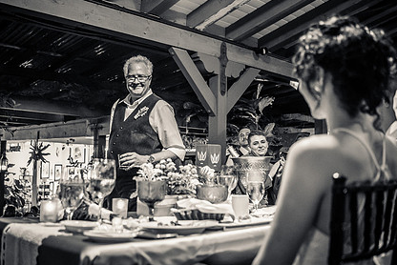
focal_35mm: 39
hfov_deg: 49.5
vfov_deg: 34.2
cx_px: 192
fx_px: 430
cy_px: 122
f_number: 2.2
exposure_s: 1/160
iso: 2500
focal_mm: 28
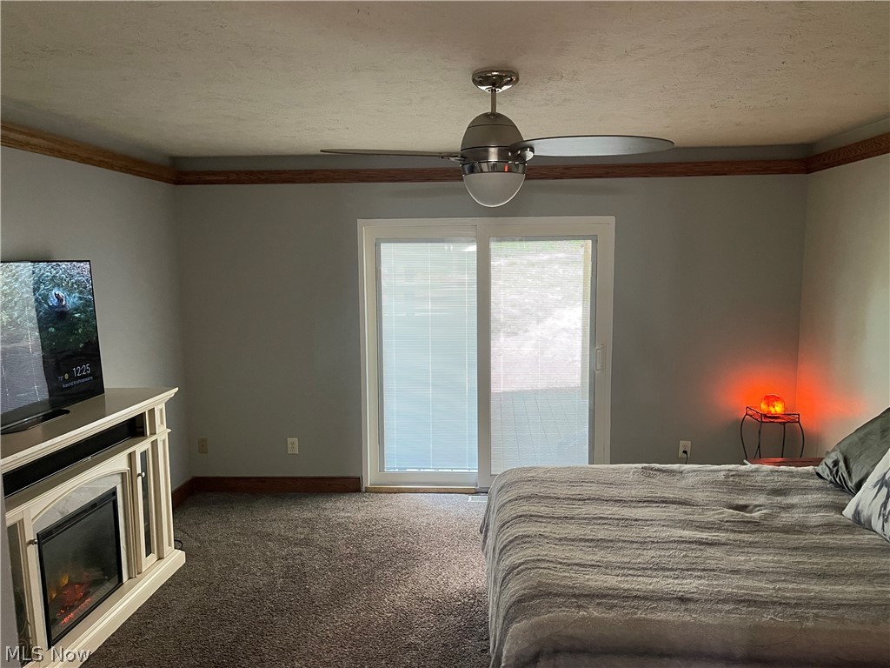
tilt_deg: -7.7
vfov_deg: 53.1
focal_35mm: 26
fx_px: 668
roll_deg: -0.3
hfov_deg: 67.3
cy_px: 334
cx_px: 445
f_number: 1.6
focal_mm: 5.1
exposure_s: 1/60
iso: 320
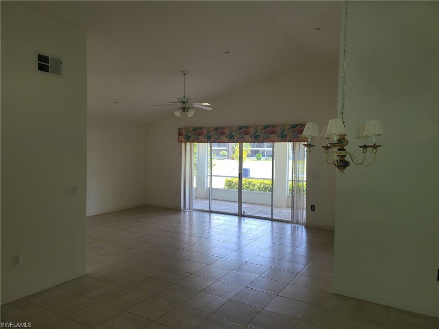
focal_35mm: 26
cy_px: 164
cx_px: 220
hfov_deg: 67.3
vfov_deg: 53.1
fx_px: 330
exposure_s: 1/125
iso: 40
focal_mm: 5.4
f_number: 1.8
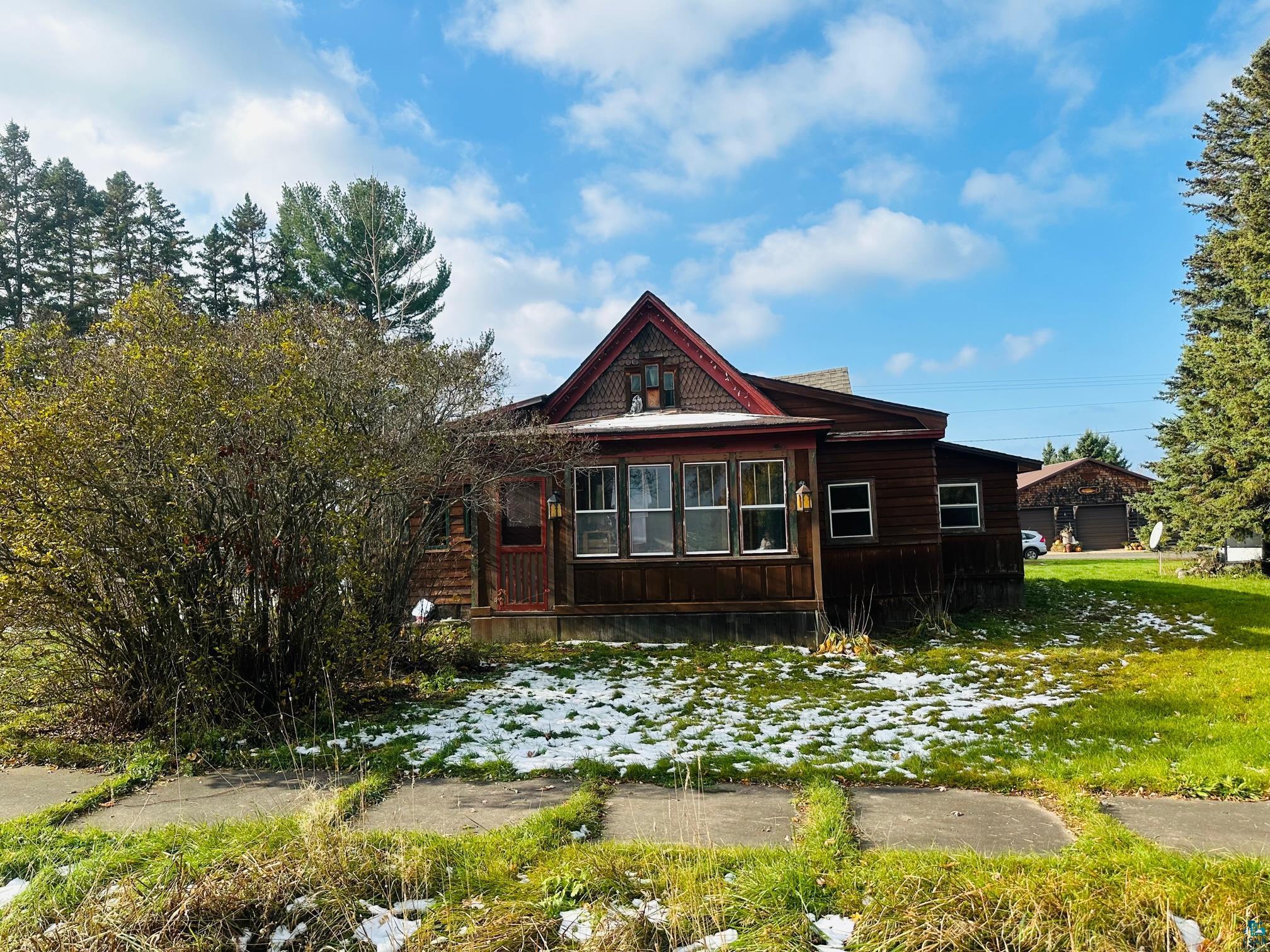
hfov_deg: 71.6
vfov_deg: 56.8
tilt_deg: -1.6
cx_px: 635
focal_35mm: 24
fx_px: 881
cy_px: 476
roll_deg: +0.8
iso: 80
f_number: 1.78
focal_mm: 6.86
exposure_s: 1/3356
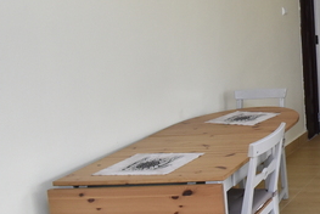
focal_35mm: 49
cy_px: 25
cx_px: 495
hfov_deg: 26.7
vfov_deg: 26.7
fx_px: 436
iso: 800
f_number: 8
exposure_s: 1/40
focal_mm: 10
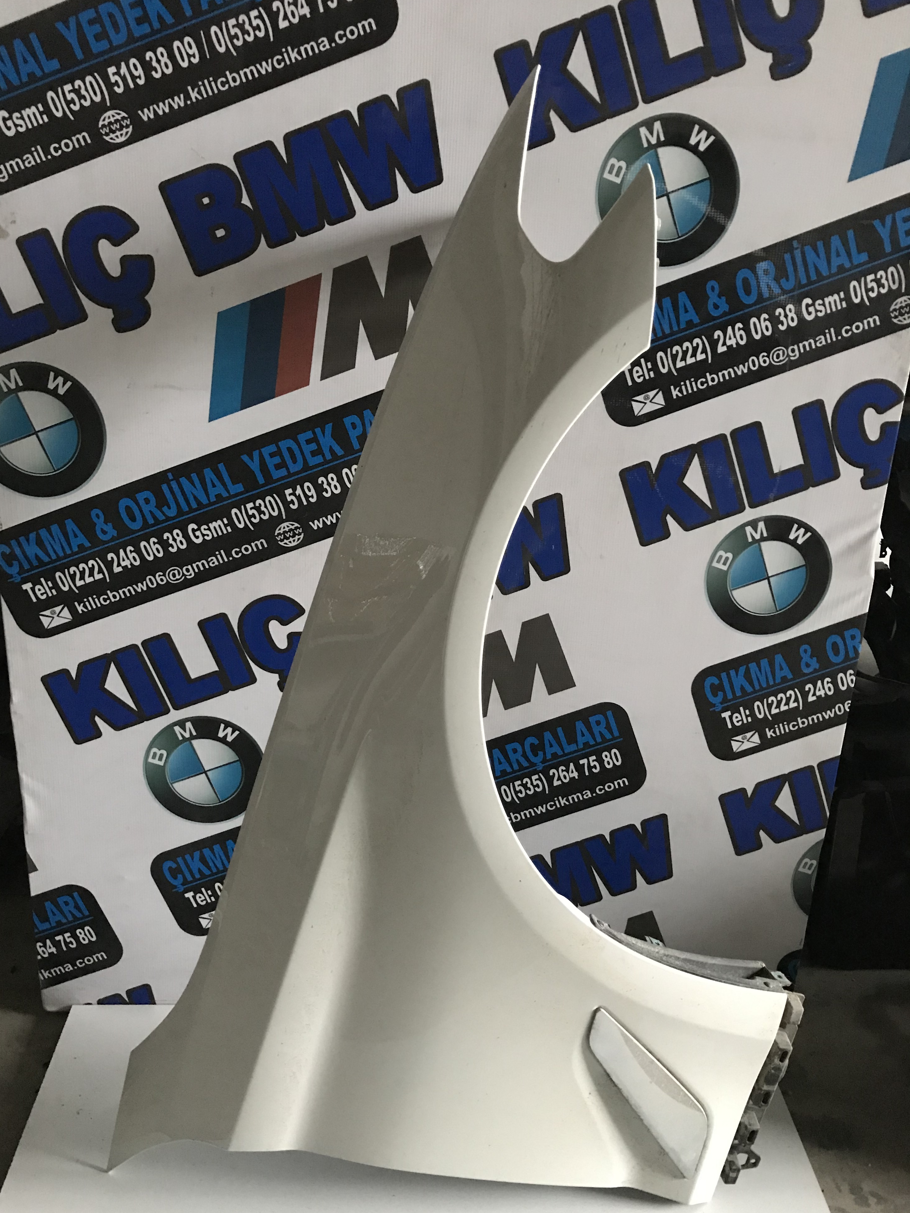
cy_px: 621
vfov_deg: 61.7
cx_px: 441
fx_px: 1016
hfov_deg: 48.2
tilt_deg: -23.8
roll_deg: -0.4
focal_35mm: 29
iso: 100
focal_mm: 3.99
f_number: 1.8
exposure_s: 1/6
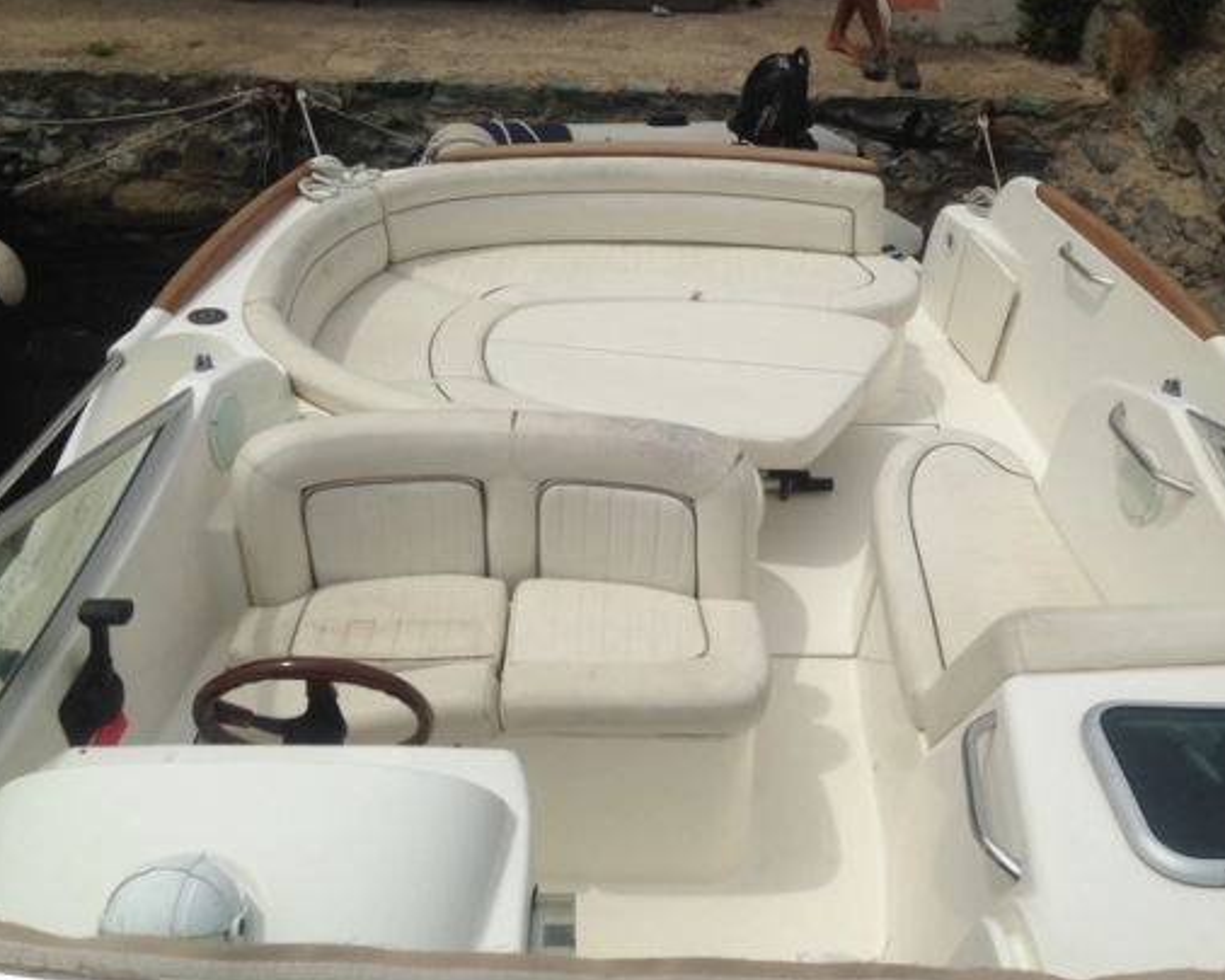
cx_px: 651
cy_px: 492
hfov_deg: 51.5
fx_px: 1269
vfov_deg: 42.2
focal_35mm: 35
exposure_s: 1/4184
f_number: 2.4
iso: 50
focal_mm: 4.12
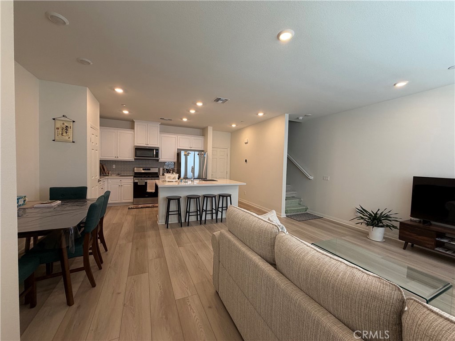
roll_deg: -1.6
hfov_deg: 102.1
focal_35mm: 14
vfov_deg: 85.7
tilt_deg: -2.5
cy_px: 170
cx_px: 228
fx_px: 184
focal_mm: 2.22
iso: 125
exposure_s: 1/120
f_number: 2.2
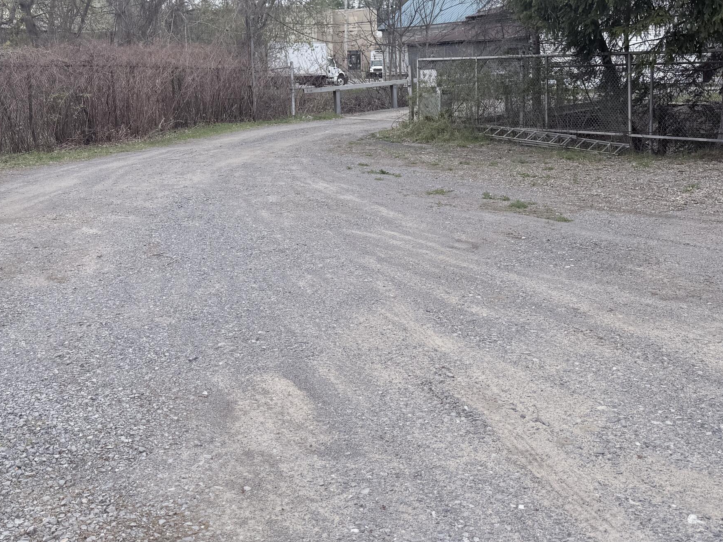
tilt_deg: -1.3
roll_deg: +0.8
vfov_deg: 33.9
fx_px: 856
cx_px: 259
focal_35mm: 41
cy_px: 94
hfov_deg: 45.3
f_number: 1.78
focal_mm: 6.76
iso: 80
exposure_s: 1/1770
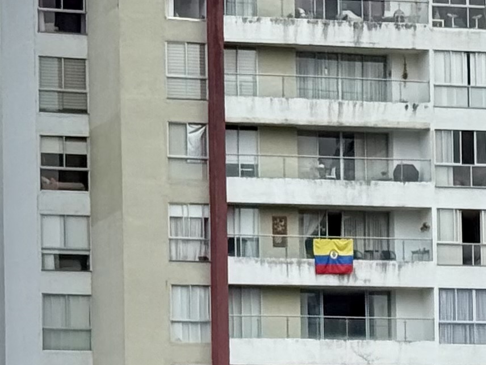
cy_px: 472
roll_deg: +0.7
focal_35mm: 226
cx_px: 345
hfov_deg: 8.7
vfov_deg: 6.5
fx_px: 3173
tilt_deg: +3.6
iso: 100
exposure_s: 1/8772
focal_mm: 6.76
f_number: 1.78
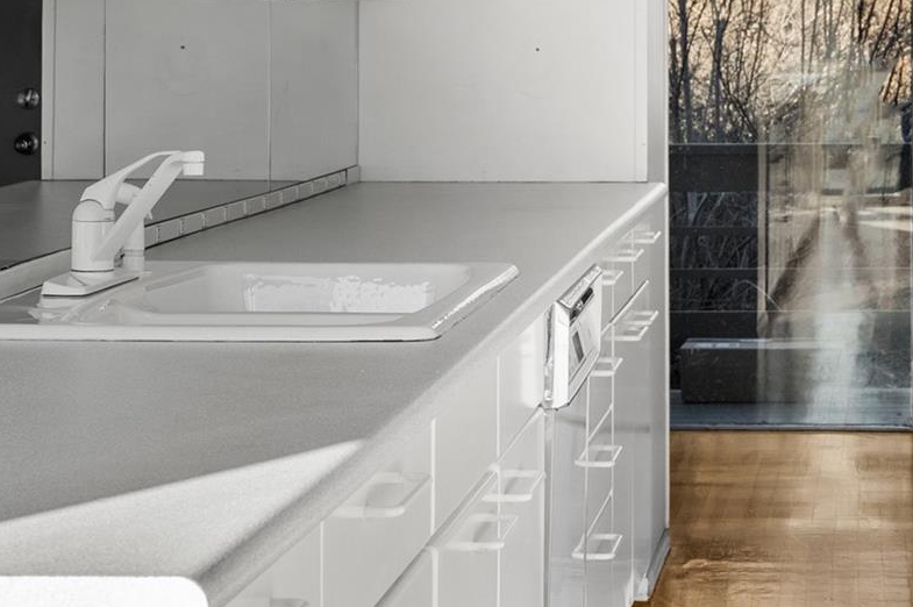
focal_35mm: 106
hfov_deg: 18.9
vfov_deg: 12.7
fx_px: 2686
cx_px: 859
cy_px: 2
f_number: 8
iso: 125
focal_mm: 35
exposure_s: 1/40
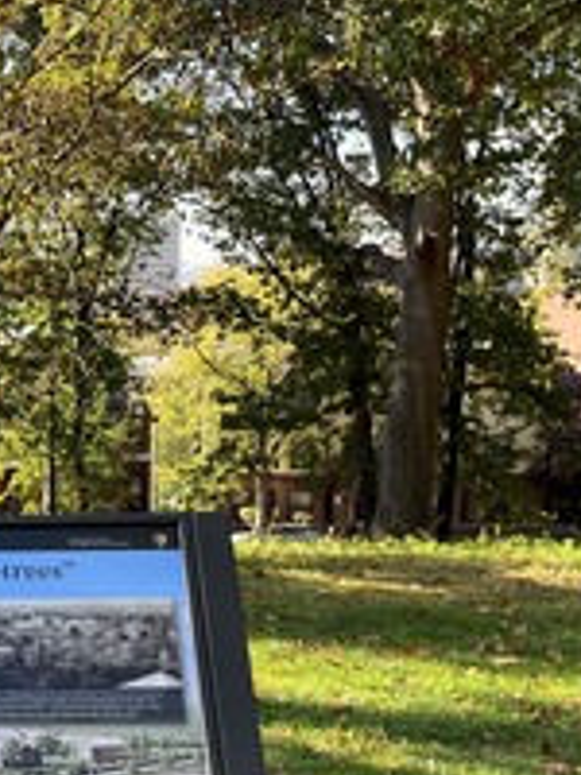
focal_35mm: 65
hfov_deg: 20.6
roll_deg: +1.4
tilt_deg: -12.2
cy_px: 587
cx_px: -174
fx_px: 1455
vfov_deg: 29.3
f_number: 1.6
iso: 50
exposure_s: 1/425
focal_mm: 5.1
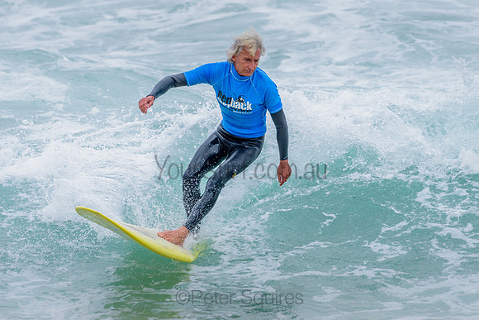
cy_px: 178
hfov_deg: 3.4
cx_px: 226
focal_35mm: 613
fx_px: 8158
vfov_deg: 2.2
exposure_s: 1/2000
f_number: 5.6
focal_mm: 500
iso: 800
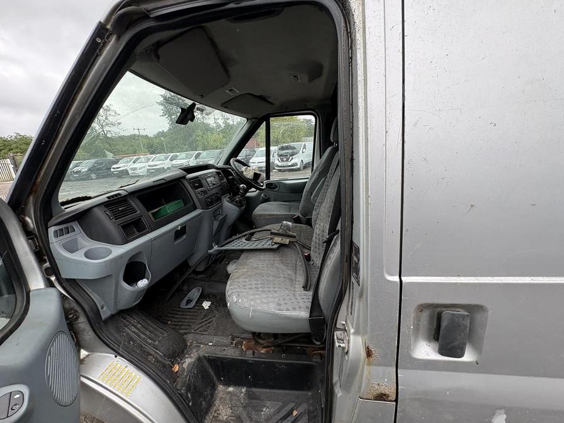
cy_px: 212
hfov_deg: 102.1
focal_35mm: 14
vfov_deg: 85.7
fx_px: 228
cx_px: 282
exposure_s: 1/224
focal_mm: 2.22
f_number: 2.2
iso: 50
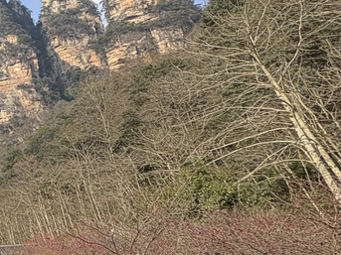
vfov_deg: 29.6
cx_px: -253
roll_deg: -0.5
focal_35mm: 49
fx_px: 483
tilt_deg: +18.3
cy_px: 151
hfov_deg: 23.3
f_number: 2.2
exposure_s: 1/879
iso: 40
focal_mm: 2.22
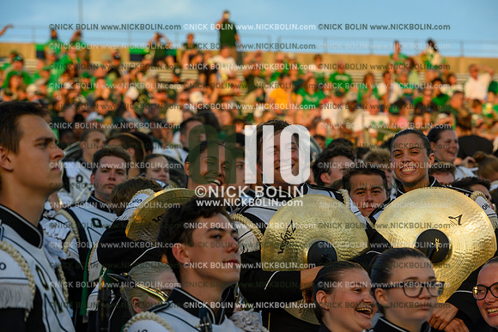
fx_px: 2214
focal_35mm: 160
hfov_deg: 12.8
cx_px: 249
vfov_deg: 8.6
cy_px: 166
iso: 160
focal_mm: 160
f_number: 8
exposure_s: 1/125
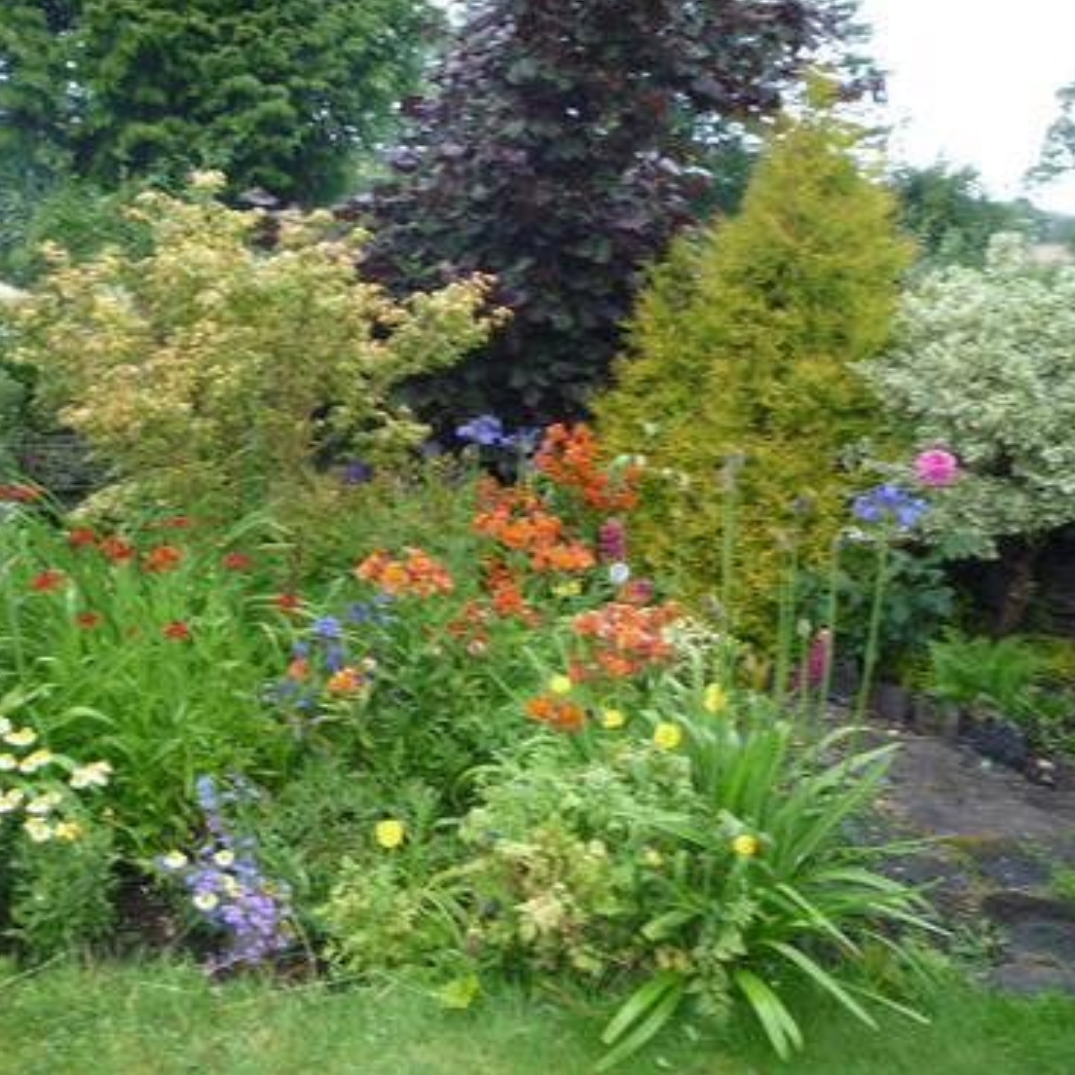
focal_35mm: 36
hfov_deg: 45.3
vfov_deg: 46.0
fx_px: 1265
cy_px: 536
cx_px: 356
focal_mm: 5.2
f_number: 3.3
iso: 125
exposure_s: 1/30
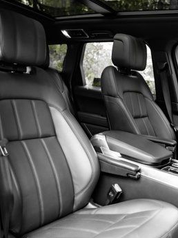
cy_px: 132
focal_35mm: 43
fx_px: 295
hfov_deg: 33.1
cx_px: 127
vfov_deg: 43.8
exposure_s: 1/200
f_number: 2.8
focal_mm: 24
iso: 500
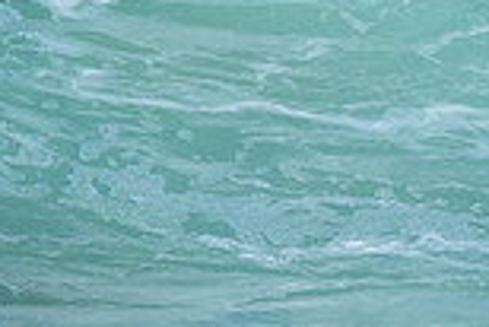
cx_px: 807
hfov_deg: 0.5
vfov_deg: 0.3
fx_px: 56273
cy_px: -73
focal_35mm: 4139
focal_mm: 800
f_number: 6.3
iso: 220
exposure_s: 1/2000
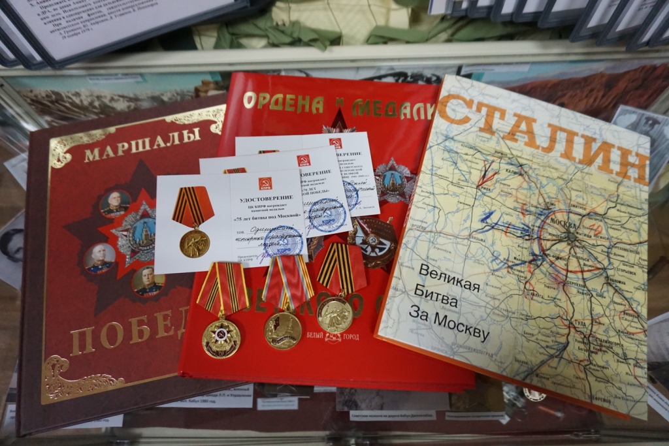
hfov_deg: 73.7
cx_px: 334
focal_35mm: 24
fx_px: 446
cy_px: 223
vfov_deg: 53.1
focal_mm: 16
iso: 2500
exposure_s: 1/160
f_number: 3.5
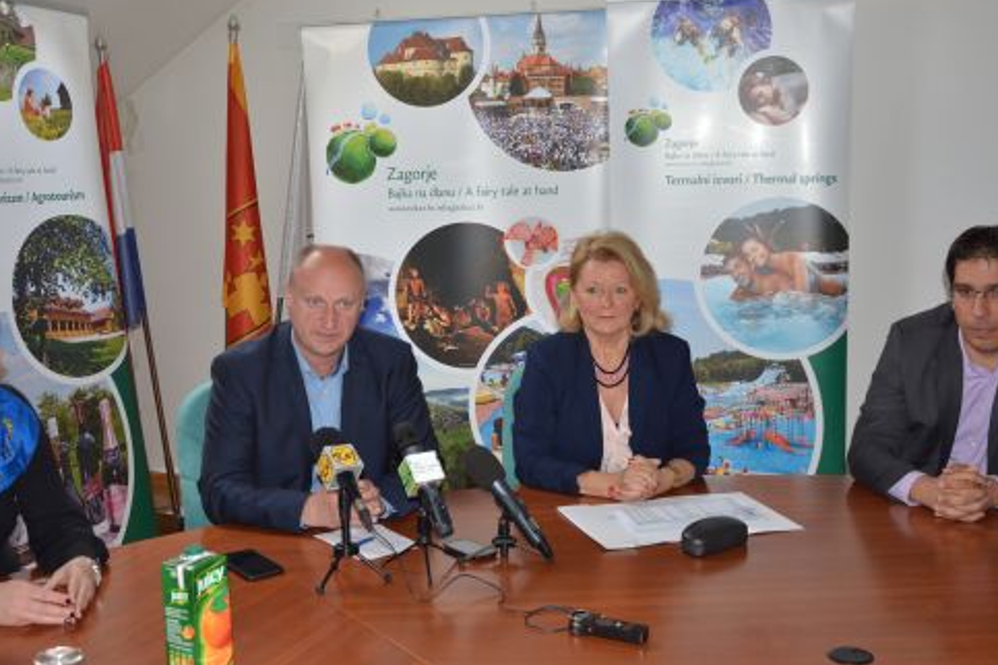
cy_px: 318
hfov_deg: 44.5
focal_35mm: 44
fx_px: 1220
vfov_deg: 30.5
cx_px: 506
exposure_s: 1/200
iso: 640
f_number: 3.8
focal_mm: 24
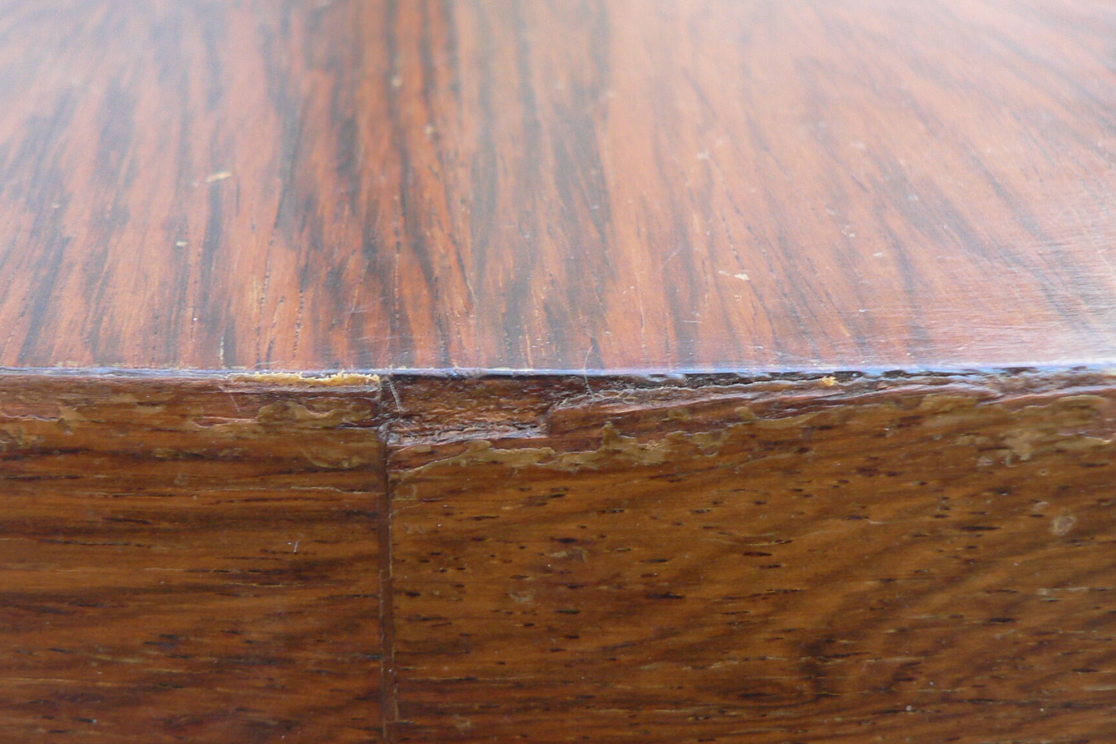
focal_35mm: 56
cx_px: 321
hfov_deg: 35.1
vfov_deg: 24.2
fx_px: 1736
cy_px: 369
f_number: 2.8
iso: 80
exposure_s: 1/30
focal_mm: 6
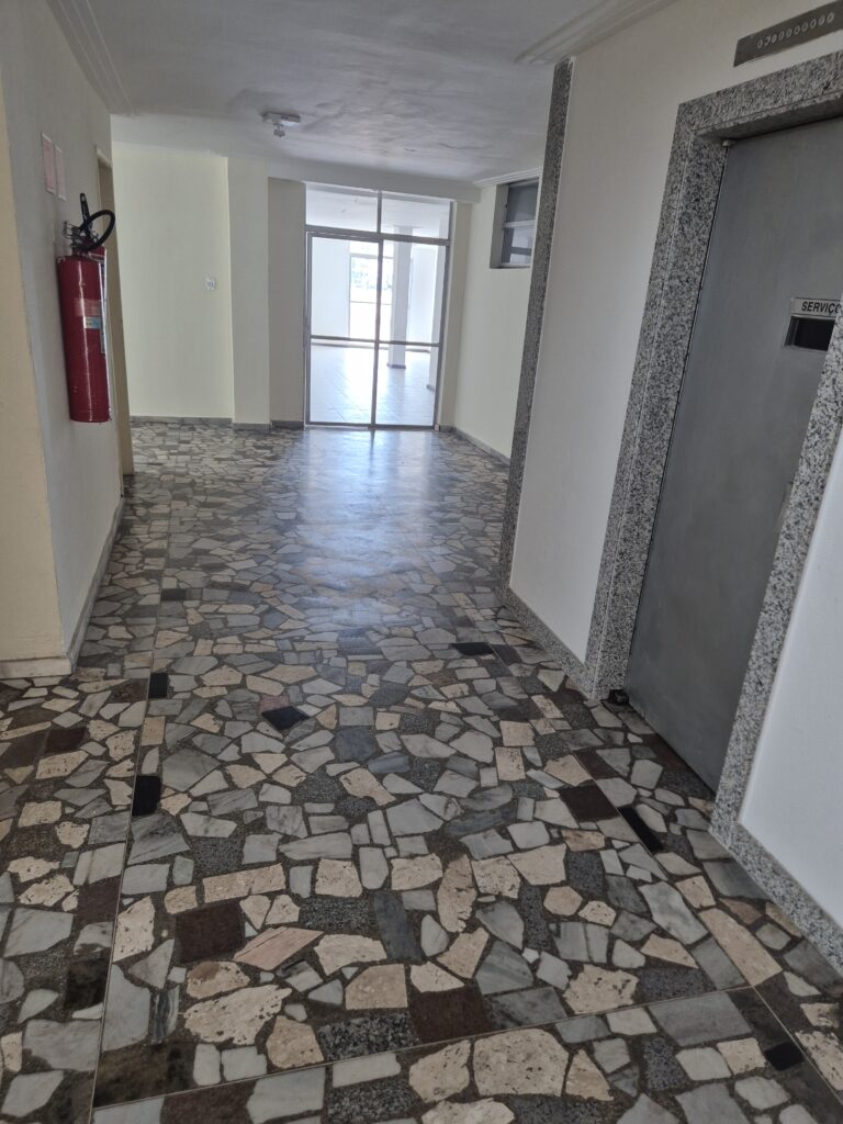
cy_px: 562
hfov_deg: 58.9
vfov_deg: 73.9
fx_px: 747
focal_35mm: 23
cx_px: 422
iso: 200
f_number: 1.8
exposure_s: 1/120
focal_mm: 5.4
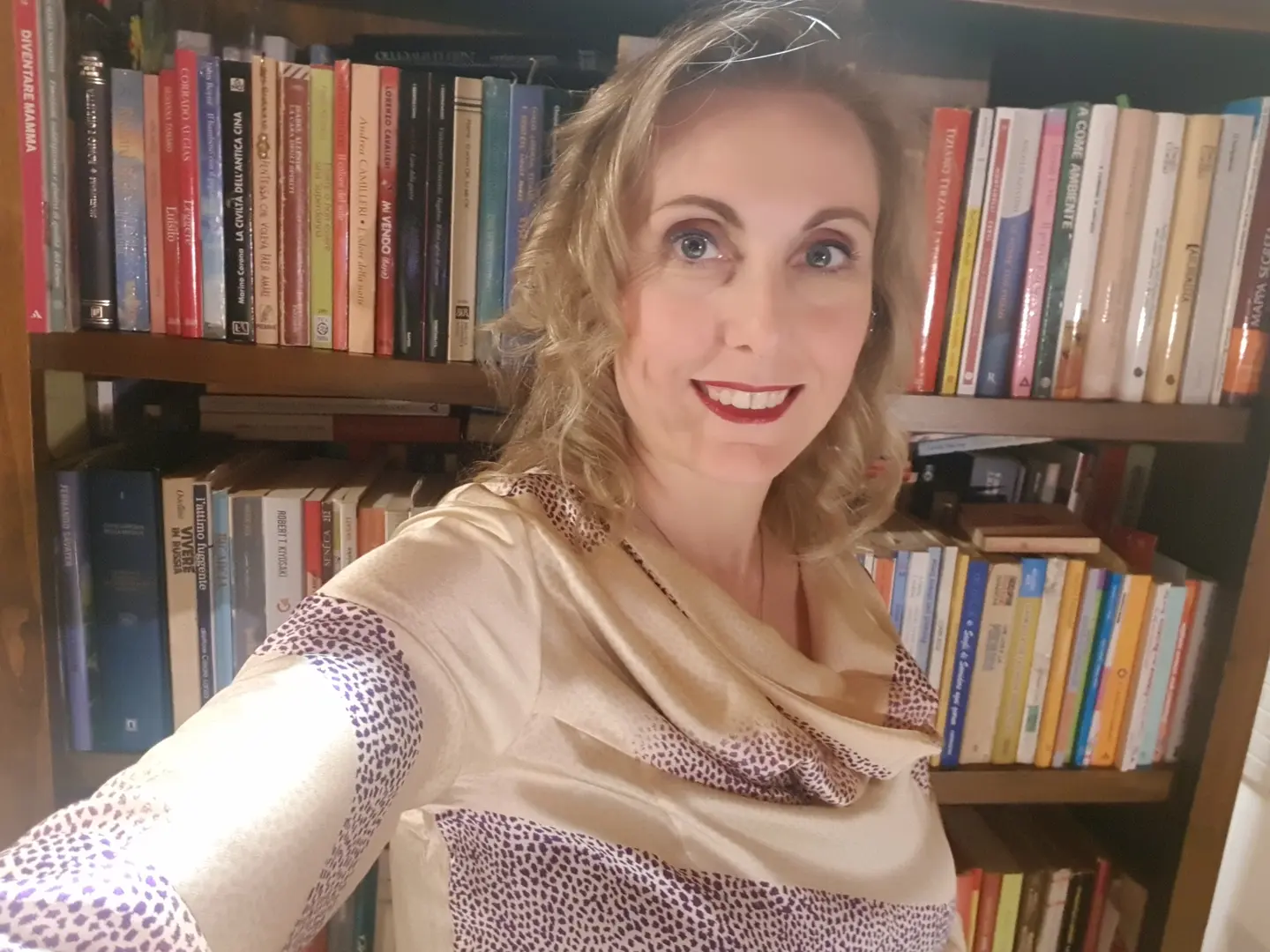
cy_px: 476
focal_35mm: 25
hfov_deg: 69.4
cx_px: 635
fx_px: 917
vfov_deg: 54.9
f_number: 1.7
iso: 500
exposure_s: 1/17
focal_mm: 2.95
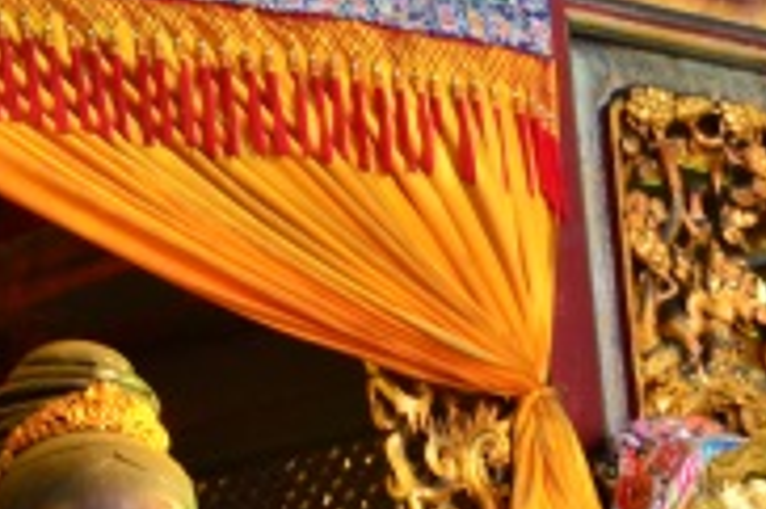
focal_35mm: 247
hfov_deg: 8.1
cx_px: -488
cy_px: 351
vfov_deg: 5.6
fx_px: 5251
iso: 800
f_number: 10
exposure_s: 1/10
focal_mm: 40
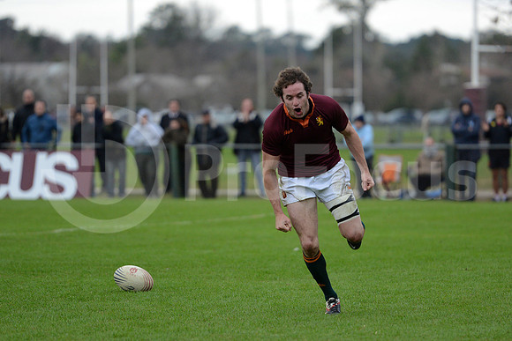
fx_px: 2845
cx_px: 256
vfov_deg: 6.9
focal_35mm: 200
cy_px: 170
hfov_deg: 10.3
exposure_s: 1/500
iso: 1250
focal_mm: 200
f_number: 2.8
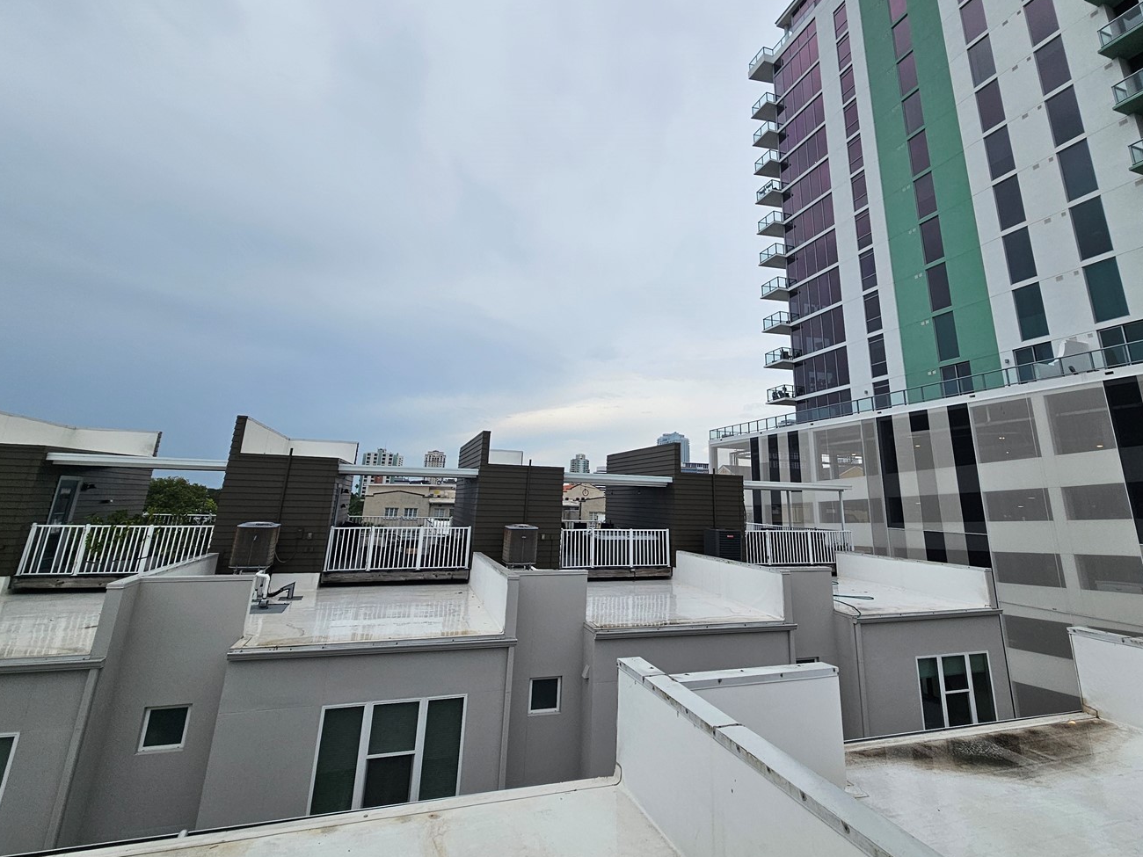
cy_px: 340
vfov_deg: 77.2
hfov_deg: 94.4
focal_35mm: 16
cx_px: 611
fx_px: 528
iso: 50
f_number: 2.2
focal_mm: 2.2
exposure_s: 1/1606
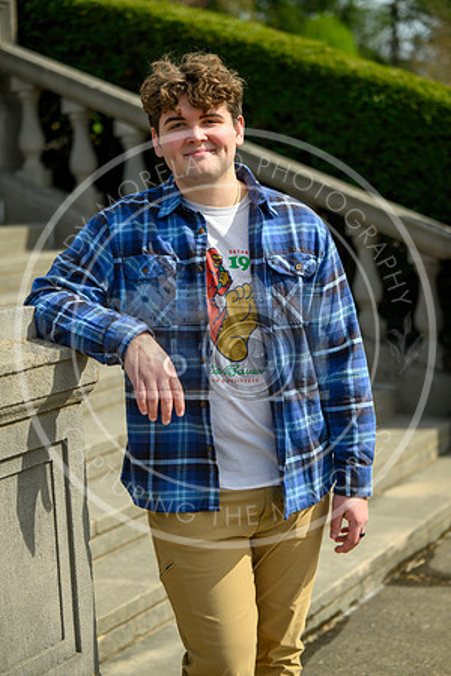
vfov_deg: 28.8
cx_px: 226
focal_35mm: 70
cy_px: 338
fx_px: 1315
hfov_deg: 19.5
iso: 100
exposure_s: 1/1250
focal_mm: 70
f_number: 2.8
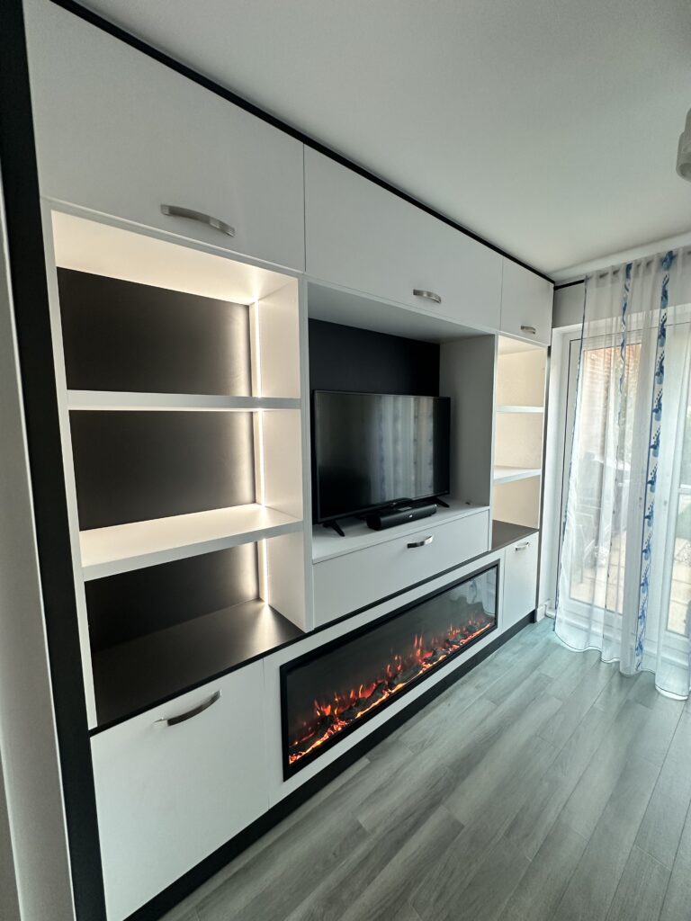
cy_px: 460
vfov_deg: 102.1
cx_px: 346
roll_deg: -0.3
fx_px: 373
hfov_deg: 85.7
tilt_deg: -6.7
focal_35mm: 14
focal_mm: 2.22
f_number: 2.2
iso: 160
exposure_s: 1/51
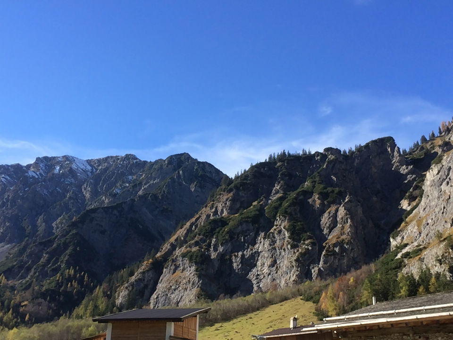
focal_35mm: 29
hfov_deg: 61.7
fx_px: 380
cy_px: 170
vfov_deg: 48.2
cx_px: 226
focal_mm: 4.15
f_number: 2.2
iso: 32
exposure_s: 1/993
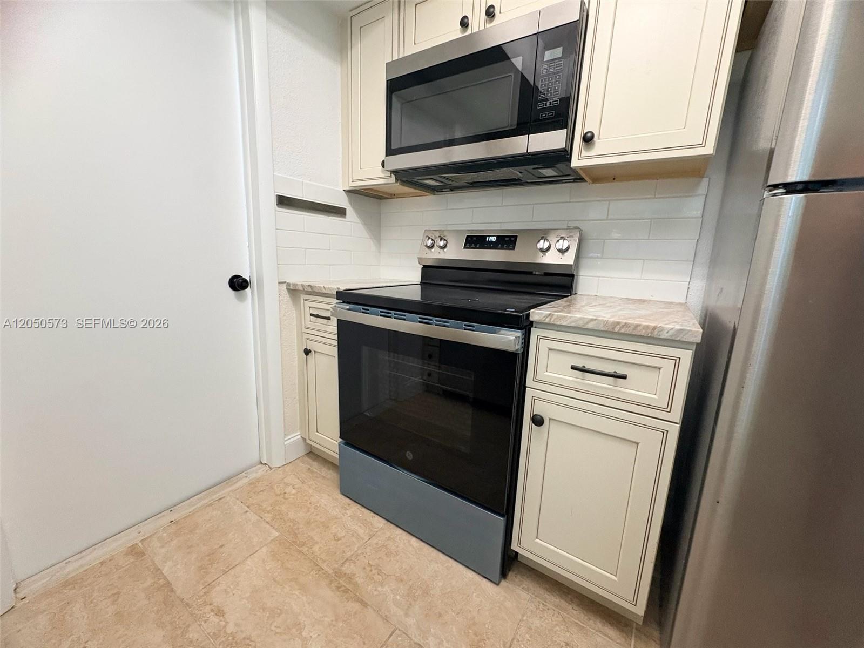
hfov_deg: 102.1
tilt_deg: -11.2
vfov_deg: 85.7
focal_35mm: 14
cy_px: 324
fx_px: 349
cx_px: 432
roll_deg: -1.8
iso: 500
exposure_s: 1/60
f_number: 2.2
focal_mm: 2.22
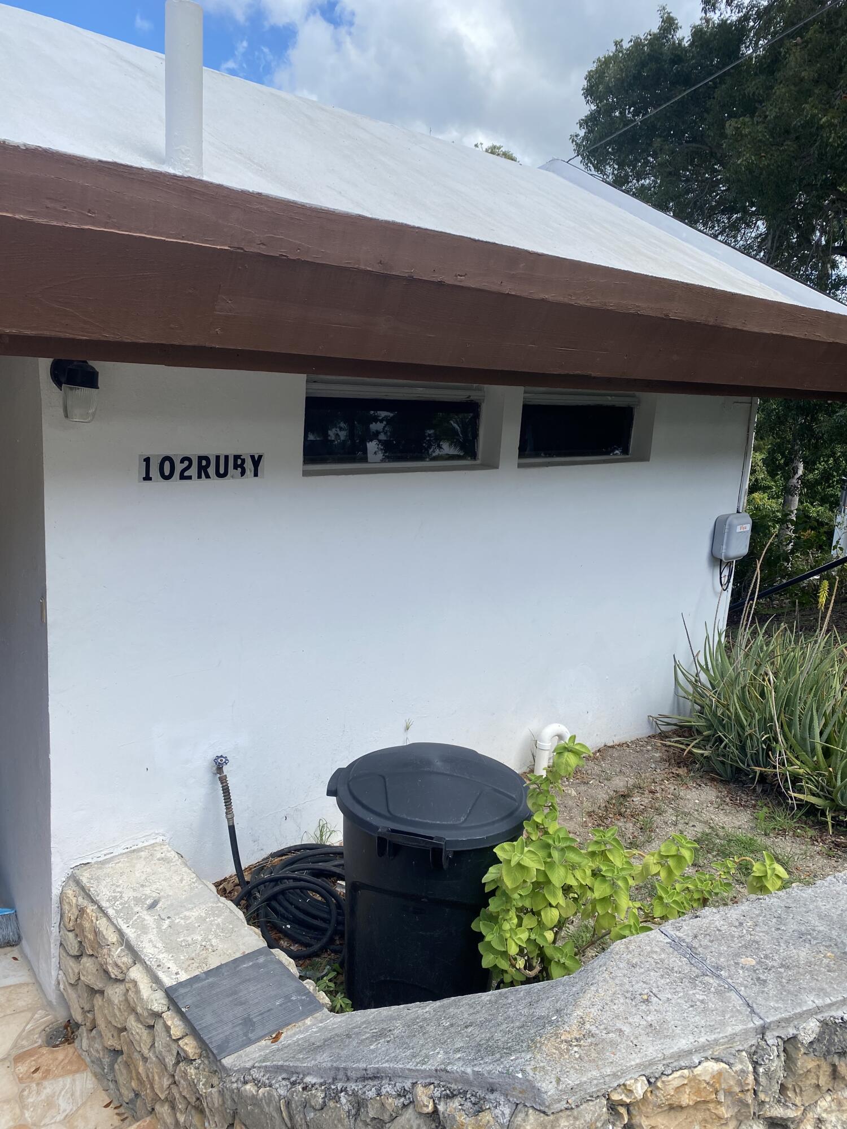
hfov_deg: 53.1
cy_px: 564
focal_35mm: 26
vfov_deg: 67.3
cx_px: 424
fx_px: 848
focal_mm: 4.25
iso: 32
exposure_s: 1/1395
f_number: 1.8
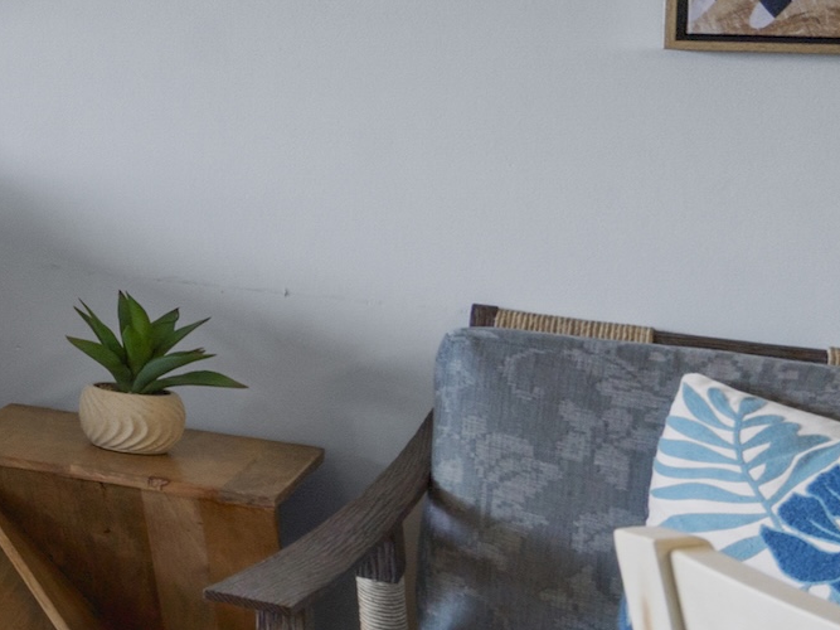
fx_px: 2014
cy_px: -63
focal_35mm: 83
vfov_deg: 17.2
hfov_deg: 13.2
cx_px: -1408
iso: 100
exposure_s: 1/20
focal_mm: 16
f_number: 8
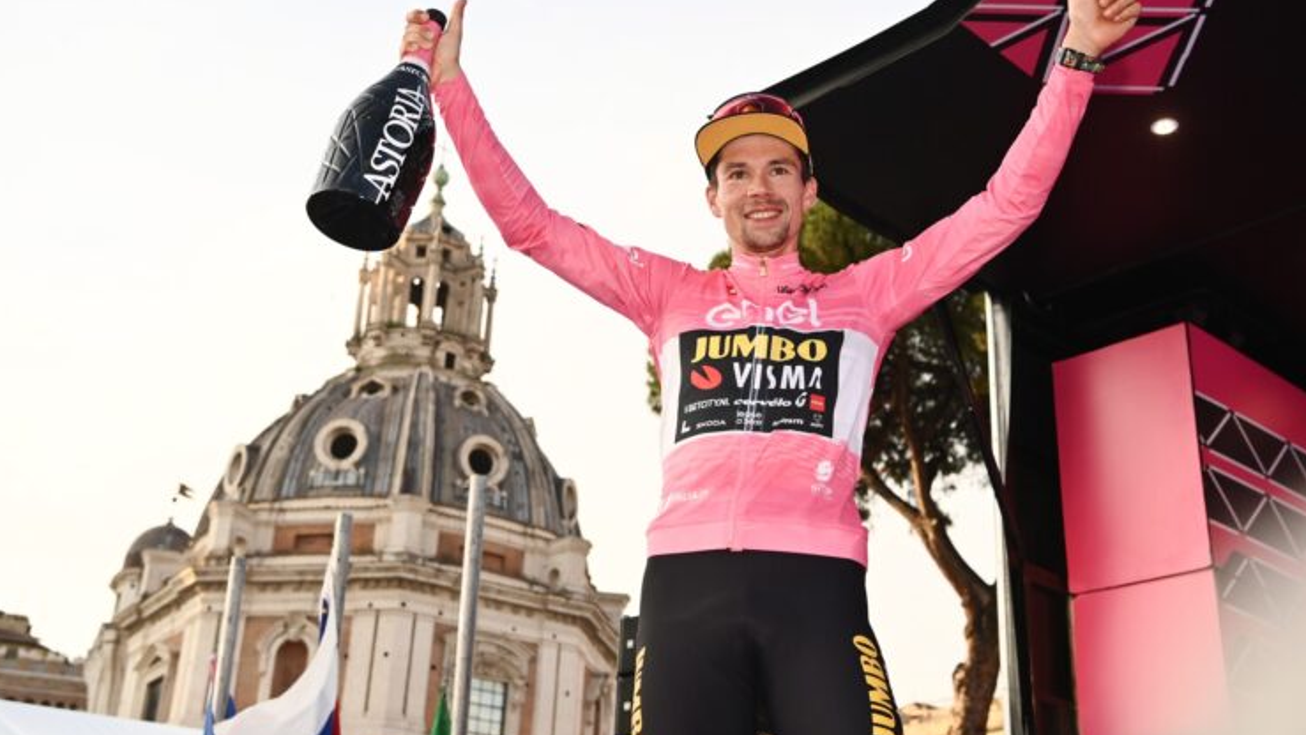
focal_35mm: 51
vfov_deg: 23.5
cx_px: 654
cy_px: 350
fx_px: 1766
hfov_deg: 40.6
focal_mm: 48
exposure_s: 1/1000
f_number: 5.6
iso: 640
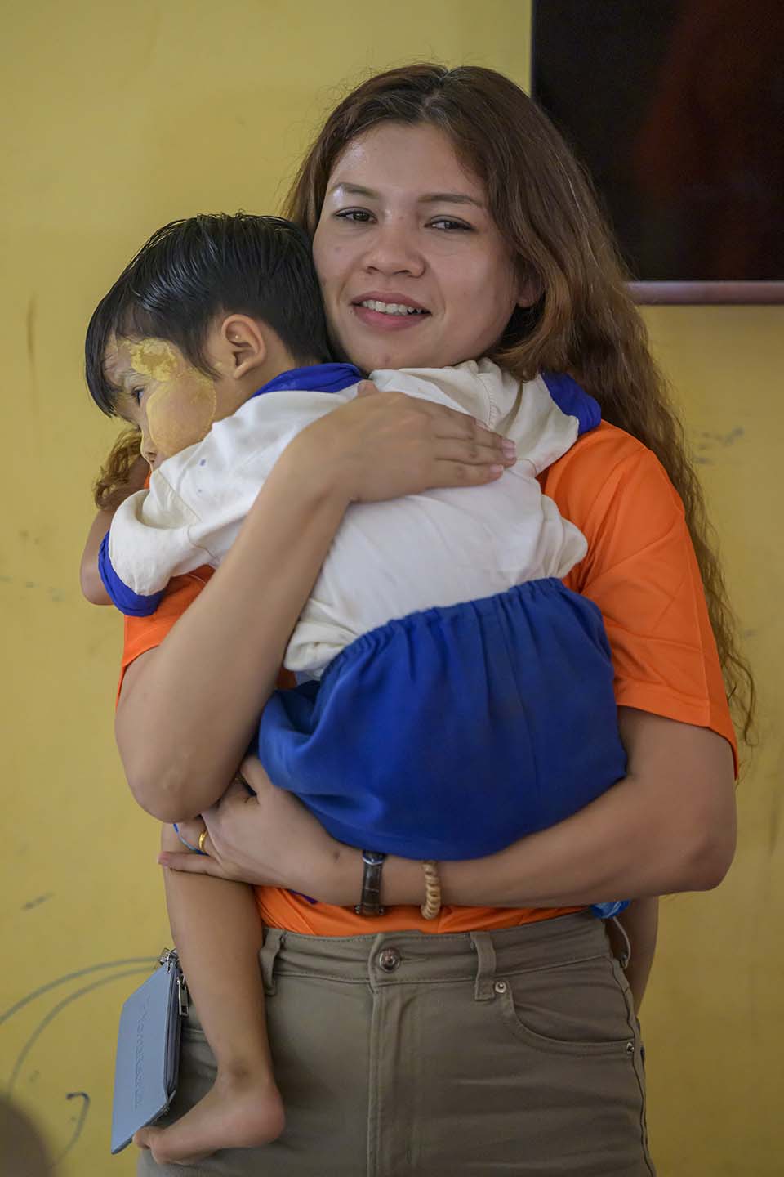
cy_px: 588
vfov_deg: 12.5
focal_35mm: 165
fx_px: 5390
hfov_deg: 8.3
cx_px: 392
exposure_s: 1/320
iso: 4500
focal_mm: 165
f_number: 2.8
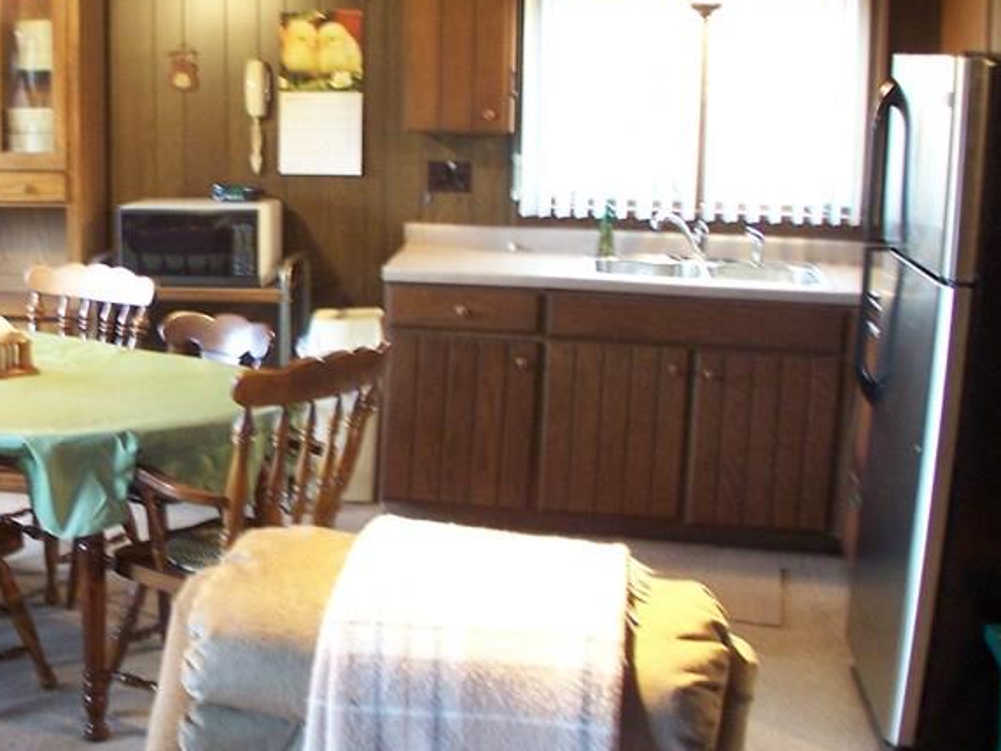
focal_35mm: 68
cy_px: 373
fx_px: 1966
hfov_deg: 27.6
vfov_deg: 21.6
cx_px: 121
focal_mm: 6.3
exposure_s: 1/3
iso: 140
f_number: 2.8
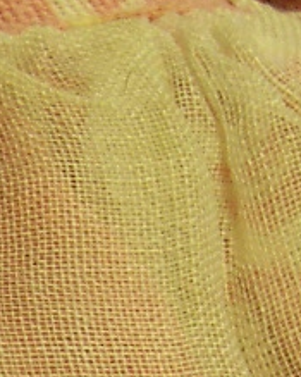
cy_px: 680
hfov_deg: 7.7
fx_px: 2206
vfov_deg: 9.3
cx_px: -86
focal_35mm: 198
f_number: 2.8
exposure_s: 1/125
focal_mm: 5.6
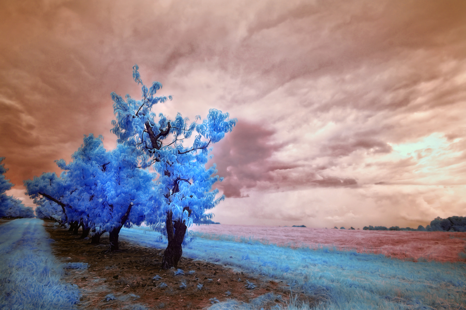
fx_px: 252
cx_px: 233
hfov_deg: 85.5
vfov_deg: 63.1
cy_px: 155
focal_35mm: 20
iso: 200
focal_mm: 13
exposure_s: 1/125
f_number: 8
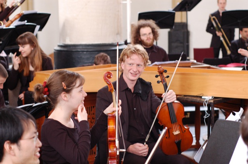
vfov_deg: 18.1
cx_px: 124
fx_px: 516
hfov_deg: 27.0
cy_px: 82
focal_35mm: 75
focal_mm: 50
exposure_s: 1/50
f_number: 3.5
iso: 800
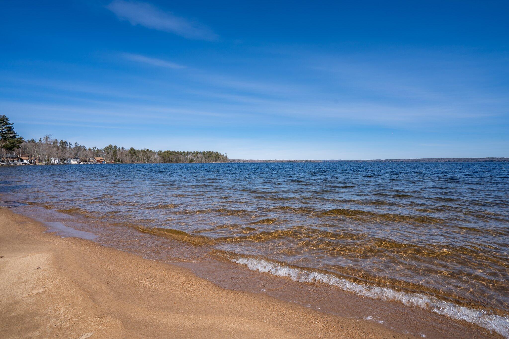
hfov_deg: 96.7
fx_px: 226
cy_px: 170
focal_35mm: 16
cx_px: 254
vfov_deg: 73.7
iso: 50
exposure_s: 1/500
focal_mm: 16
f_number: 9
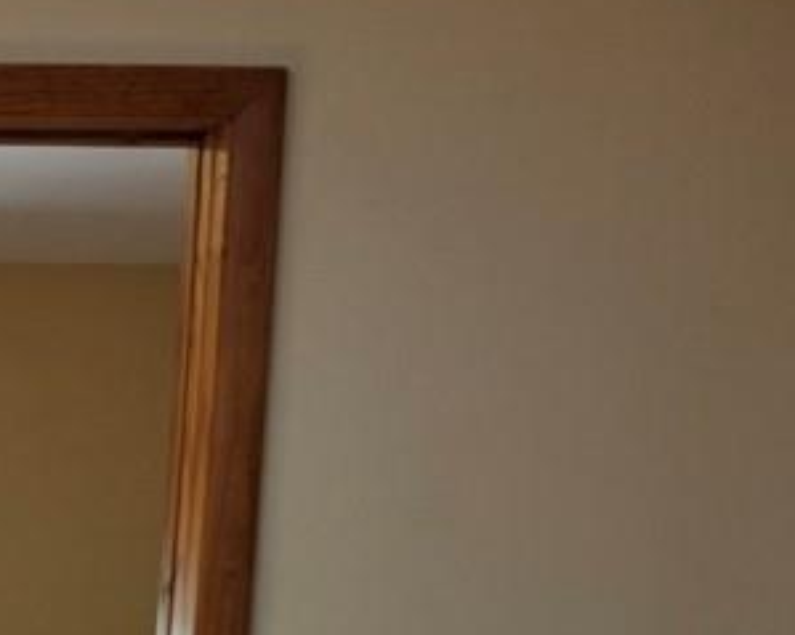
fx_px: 2823
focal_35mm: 120
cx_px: -907
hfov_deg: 13.3
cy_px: 1390
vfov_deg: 11.3
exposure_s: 1/120
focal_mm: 6.5
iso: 20
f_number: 1.4
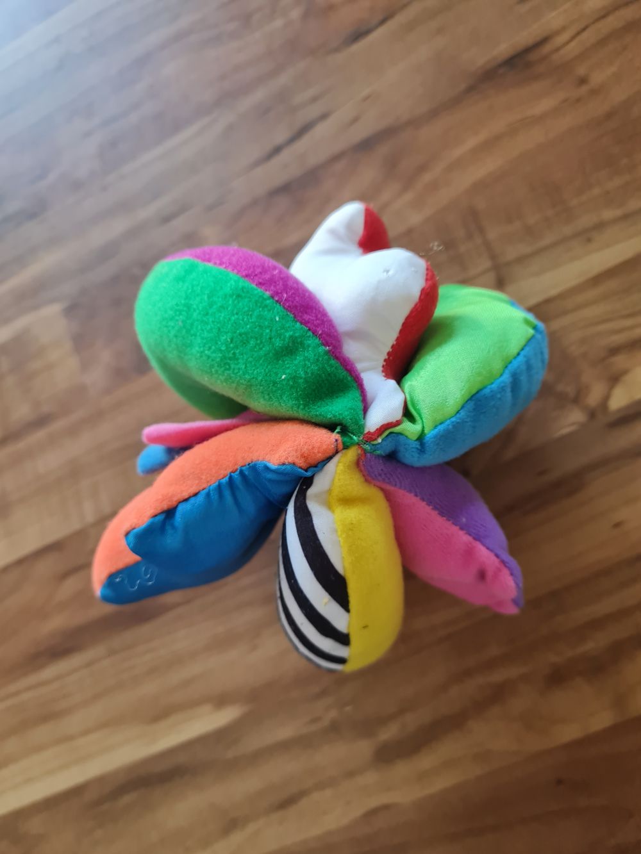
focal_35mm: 26
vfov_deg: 67.3
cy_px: 427
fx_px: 642
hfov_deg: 53.1
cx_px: 320
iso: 250
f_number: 1.8
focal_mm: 5.4
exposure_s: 1/50
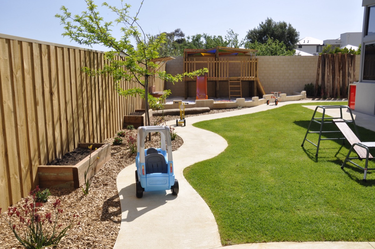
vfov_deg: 39.9
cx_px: 188
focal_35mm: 33
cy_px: 124
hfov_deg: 57.3
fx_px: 343
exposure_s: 1/1600
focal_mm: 22
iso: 400
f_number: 8
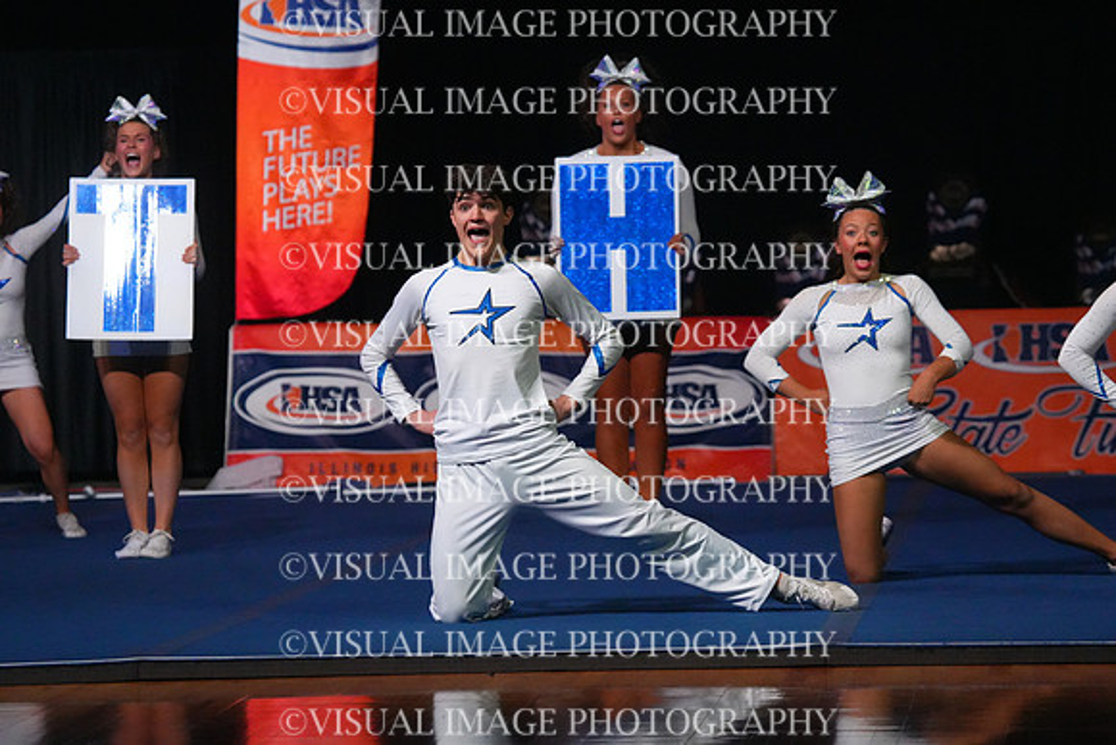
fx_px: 6201
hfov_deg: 10.3
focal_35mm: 200
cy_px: 372
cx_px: 558
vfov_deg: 6.9
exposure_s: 1/1250
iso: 16000
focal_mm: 200
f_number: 5.6
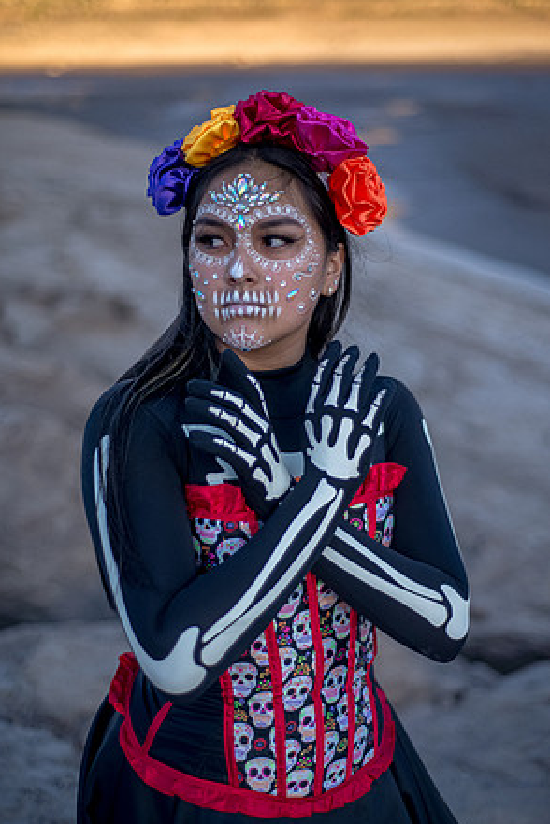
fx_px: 1169
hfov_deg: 26.5
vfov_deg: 38.9
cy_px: 415
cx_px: 275
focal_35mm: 51
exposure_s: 1/4000
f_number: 1.8
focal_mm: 50
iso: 100
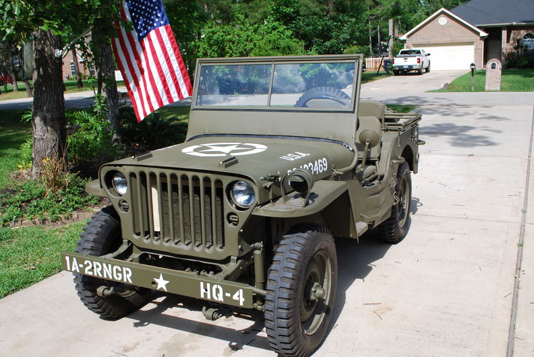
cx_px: 260
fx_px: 535
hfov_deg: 53.1
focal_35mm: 36
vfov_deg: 37.0
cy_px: 176
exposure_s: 1/250
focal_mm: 20
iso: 100
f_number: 8
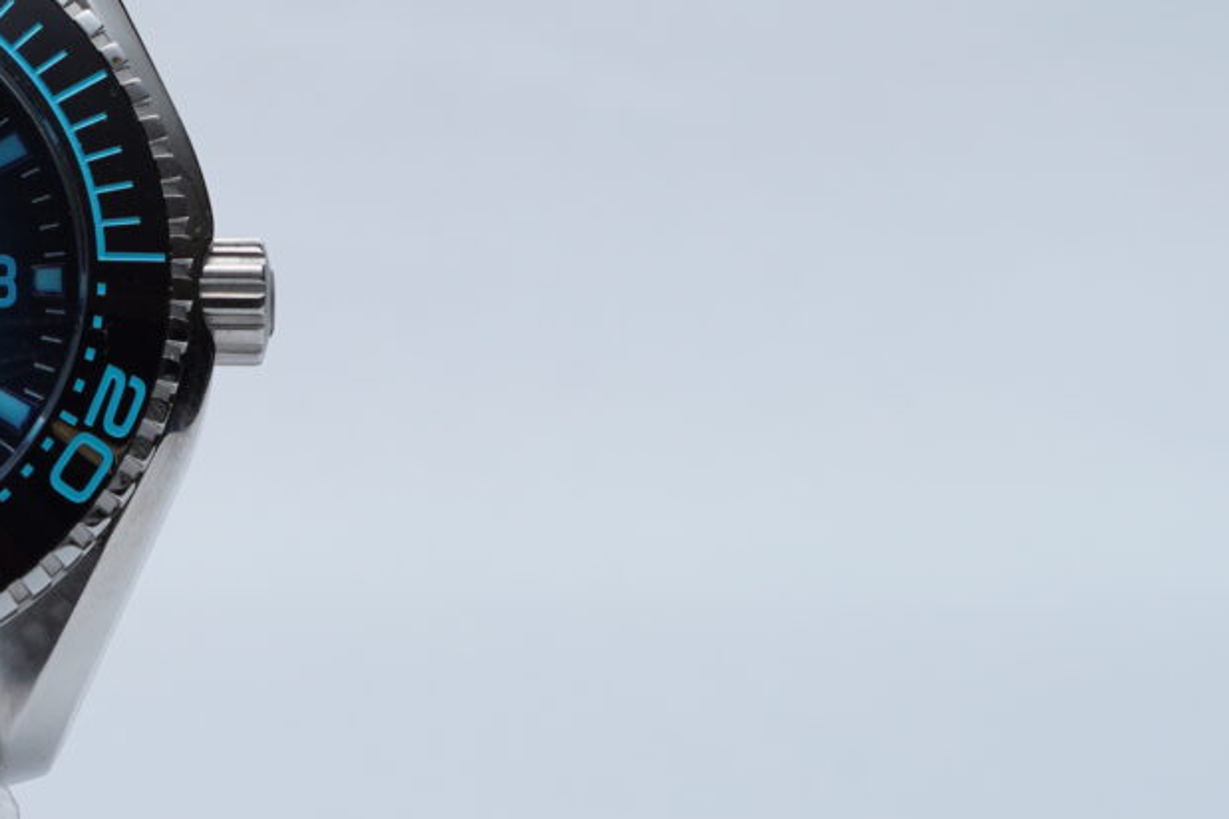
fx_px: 7066
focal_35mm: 207
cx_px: -97
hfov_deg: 9.8
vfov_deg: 6.6
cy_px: 325
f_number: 9
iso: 125
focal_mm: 50
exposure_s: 1/160
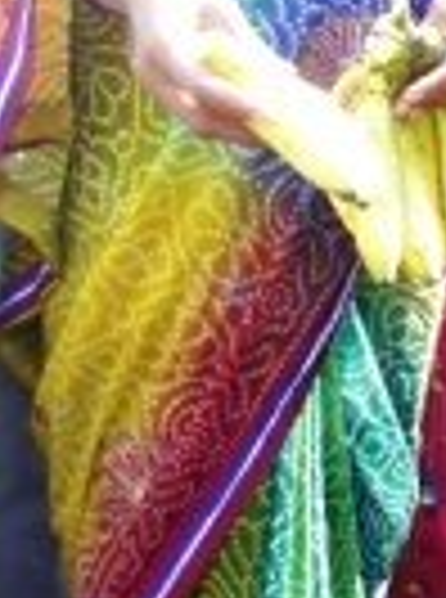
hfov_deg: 11.1
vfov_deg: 15.4
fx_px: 2158
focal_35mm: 125
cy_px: -67
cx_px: 752
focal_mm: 6
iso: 80
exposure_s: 1/180
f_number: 2.7
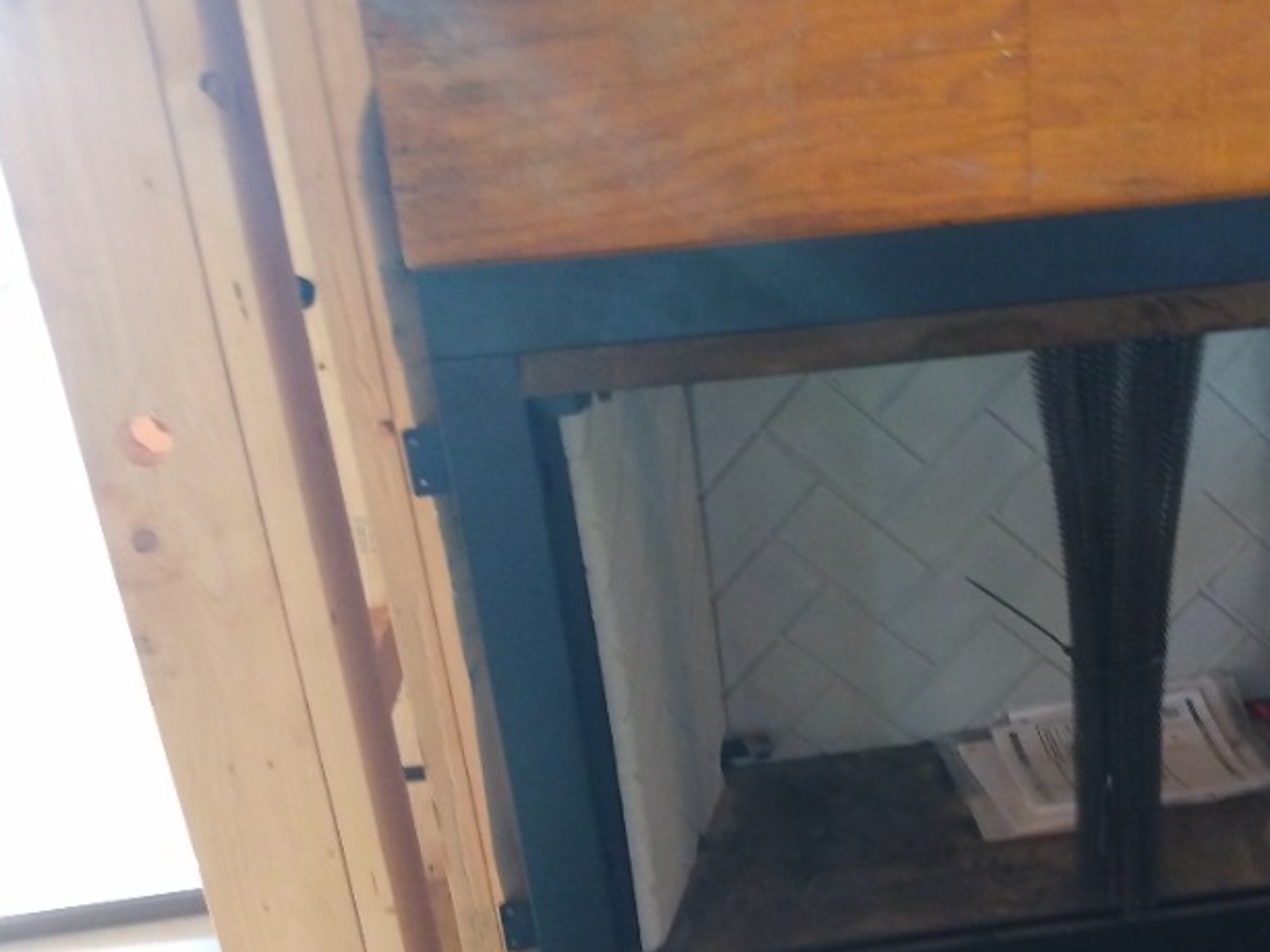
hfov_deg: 58.6
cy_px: 608
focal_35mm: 30
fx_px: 1101
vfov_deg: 46.3
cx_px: 847
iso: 666
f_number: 2
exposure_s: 1/30
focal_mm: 3.54
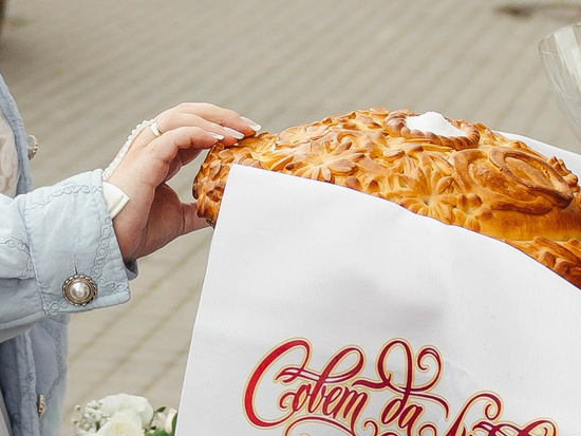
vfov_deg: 9.2
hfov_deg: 12.2
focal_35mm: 161
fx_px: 2703
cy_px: 251
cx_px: 52
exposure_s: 1/100
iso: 200
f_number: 2.8
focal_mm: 24
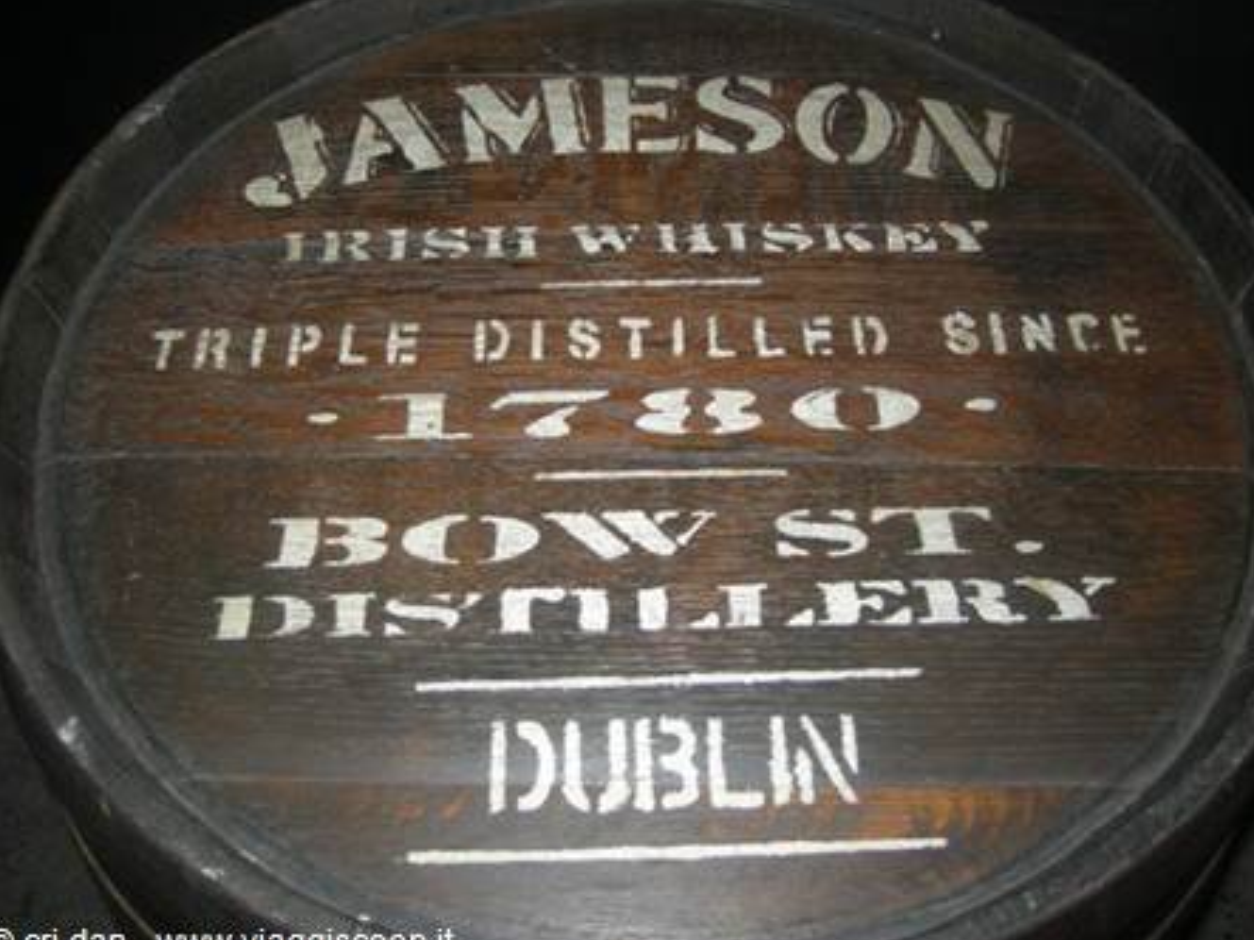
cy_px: 453
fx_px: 1412
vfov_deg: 36.8
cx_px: 654
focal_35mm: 39
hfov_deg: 47.9
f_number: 2.7
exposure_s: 1/60
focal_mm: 7.5
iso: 64
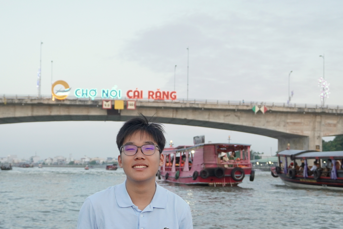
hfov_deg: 39.0
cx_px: 153
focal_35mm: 51
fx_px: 484
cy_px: 158
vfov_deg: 26.5
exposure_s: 1/160
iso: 800
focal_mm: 23
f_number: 4
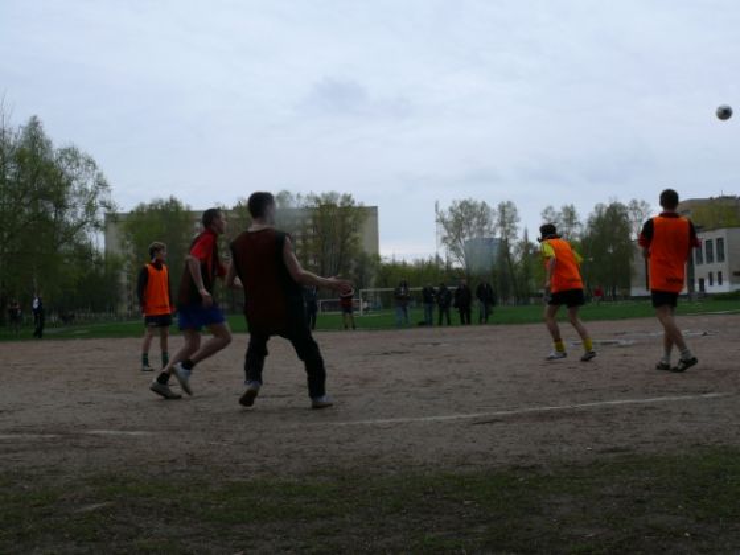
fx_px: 748
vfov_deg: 40.7
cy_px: 278
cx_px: 370
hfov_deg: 52.6
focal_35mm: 35
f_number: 5
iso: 100
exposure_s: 1/200
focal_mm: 7.4
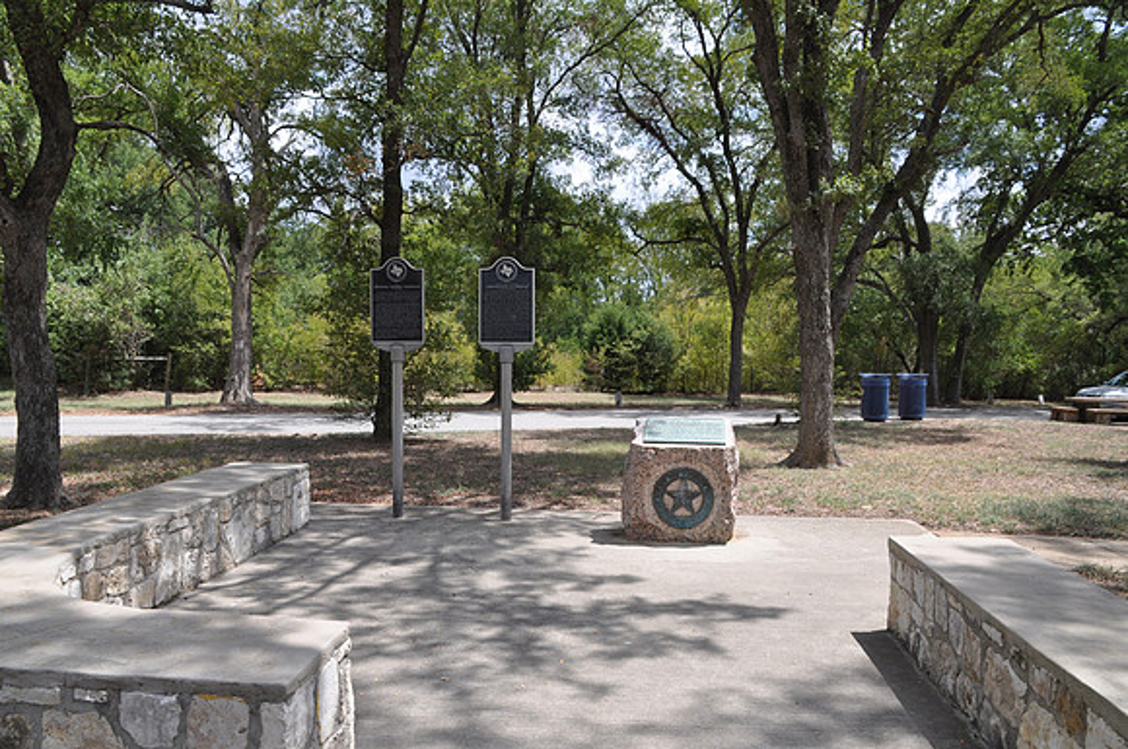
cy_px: 374
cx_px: 564
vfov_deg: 43.5
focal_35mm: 30
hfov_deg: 62.0
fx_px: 939
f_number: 10
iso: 200
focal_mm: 20
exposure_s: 1/125
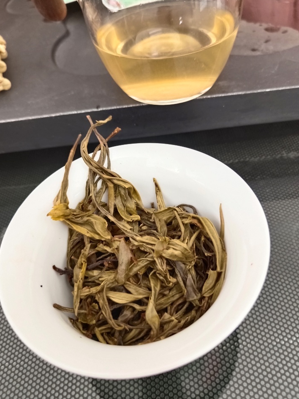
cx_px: 151
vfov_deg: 67.2
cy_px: 183
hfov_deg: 53.1
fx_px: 299
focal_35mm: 26
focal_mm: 5.59
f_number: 1.88
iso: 1409
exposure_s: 1/60
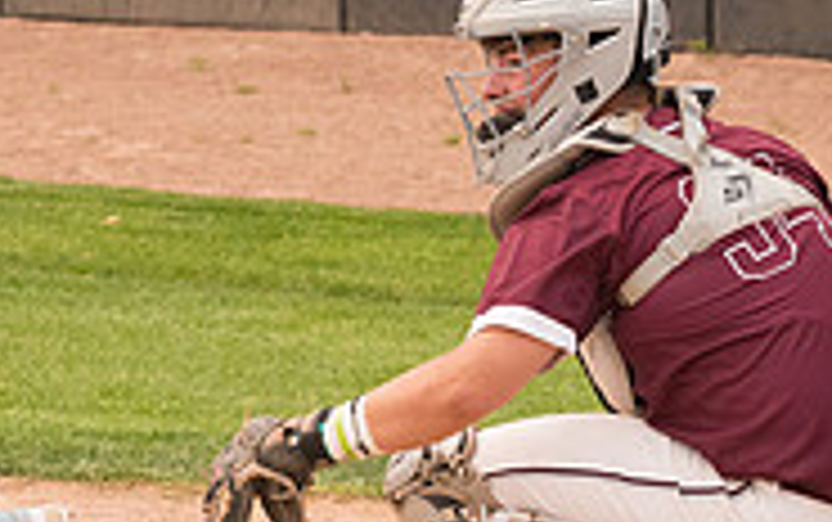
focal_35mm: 585
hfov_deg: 3.6
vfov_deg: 2.3
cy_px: 104
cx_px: -364
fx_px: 13277
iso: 1000
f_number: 5.6
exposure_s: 1/2000
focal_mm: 122
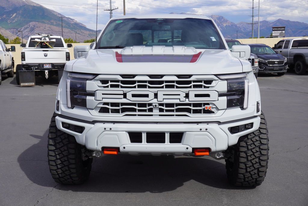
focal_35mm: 42
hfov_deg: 46.4
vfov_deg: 31.9
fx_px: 360
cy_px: 103
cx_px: 154
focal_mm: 28
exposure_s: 1/160
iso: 100
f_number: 11
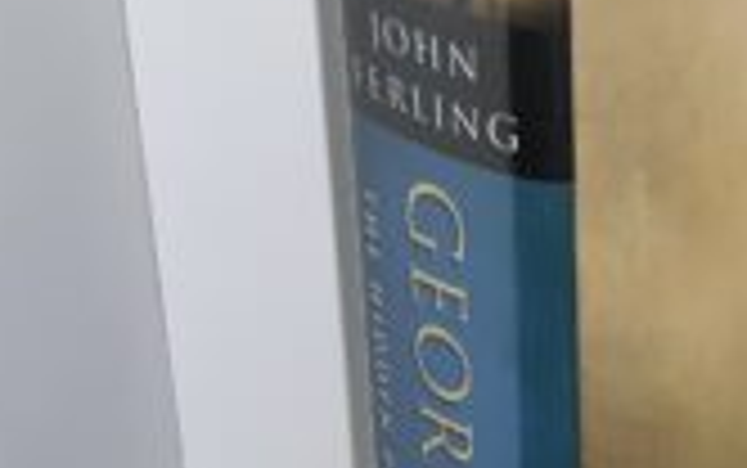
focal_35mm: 107
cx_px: 814
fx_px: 2180
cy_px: 436
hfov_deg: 18.7
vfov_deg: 12.2
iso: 50
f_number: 1.7
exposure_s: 1/120
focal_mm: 3.7
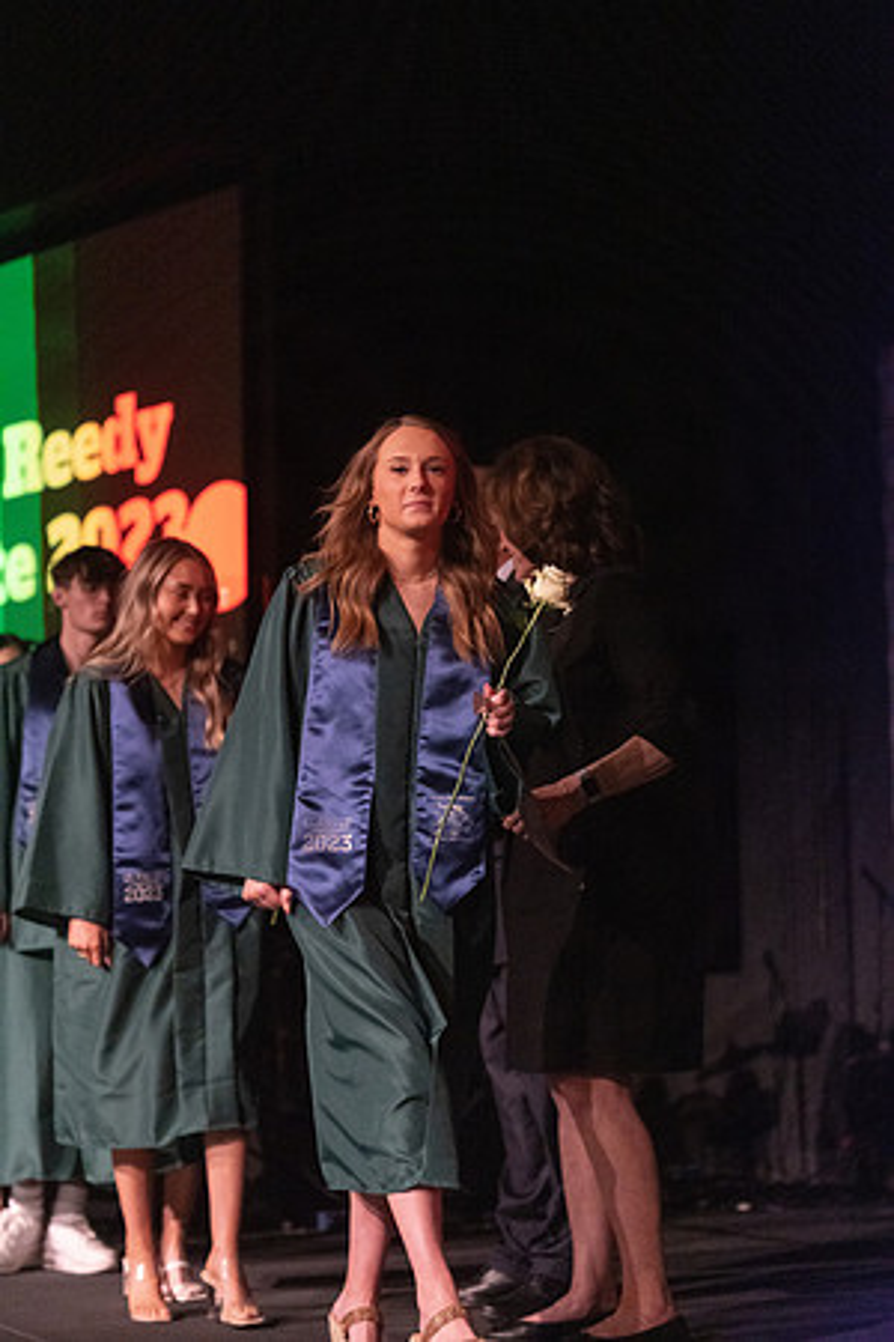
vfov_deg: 25.4
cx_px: 447
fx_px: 2980
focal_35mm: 80
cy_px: 671
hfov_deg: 17.1
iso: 16000
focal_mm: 80
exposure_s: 1/1000
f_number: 2.8
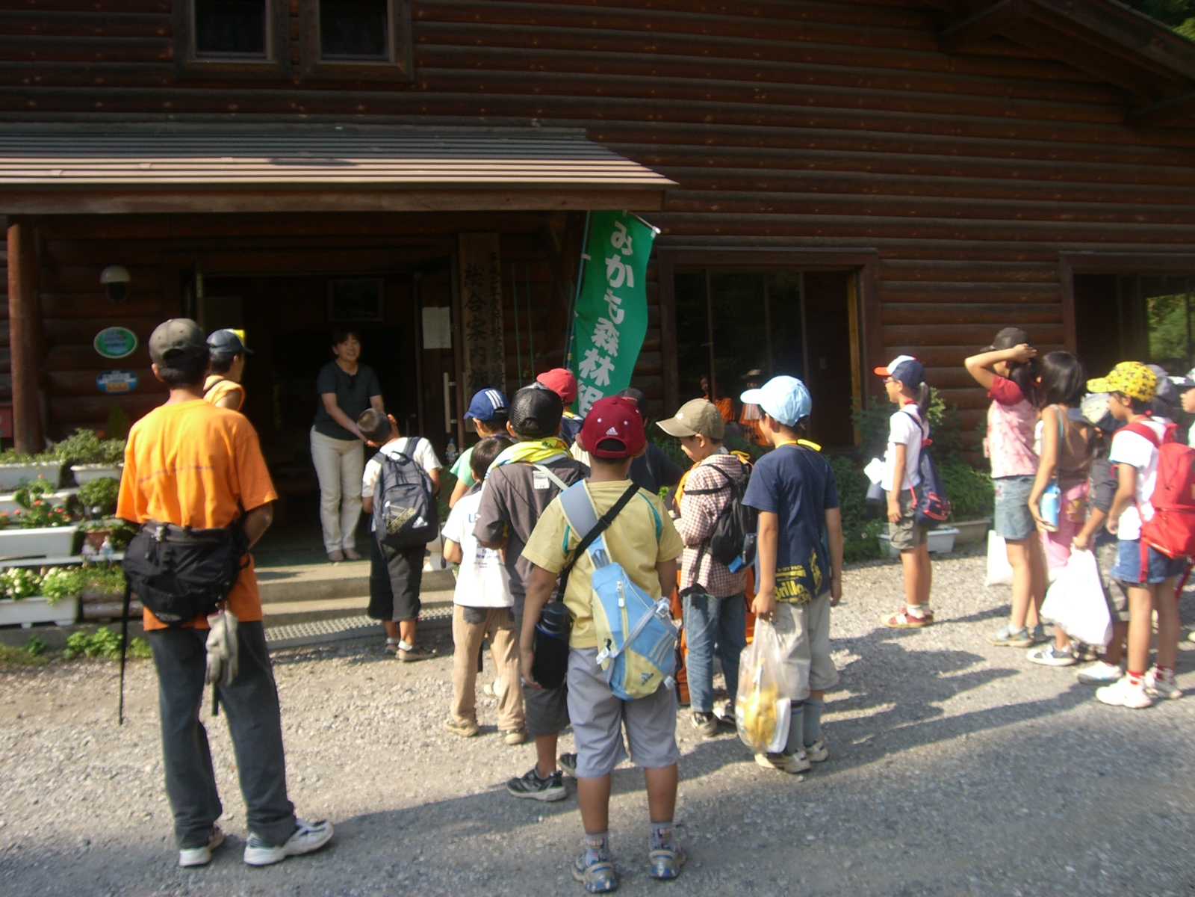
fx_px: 1312
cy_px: 448
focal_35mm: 38
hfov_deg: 49.0
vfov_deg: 37.7
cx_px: 598
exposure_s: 1/200
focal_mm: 6.2
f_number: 4.3
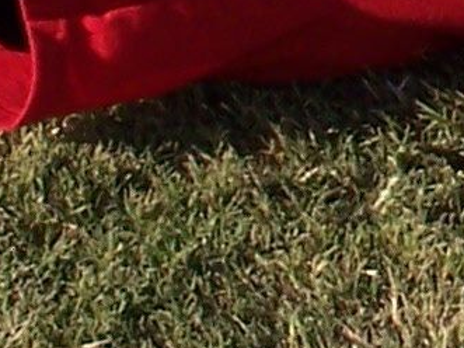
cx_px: 1128
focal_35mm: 467
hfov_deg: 4.2
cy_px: -509
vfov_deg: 3.1
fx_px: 6257
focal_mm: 11.1
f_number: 4.5
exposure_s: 1/750
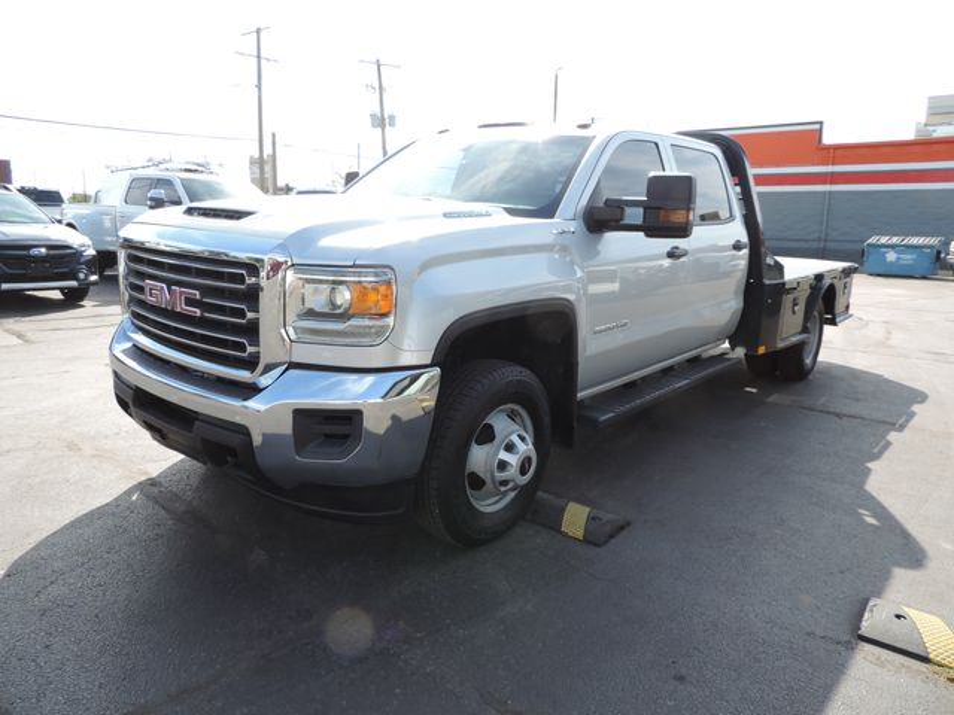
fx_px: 661
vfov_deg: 56.8
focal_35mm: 24
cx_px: 477
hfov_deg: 71.6
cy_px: 358
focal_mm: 4.3
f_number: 3
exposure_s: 1/400
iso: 80
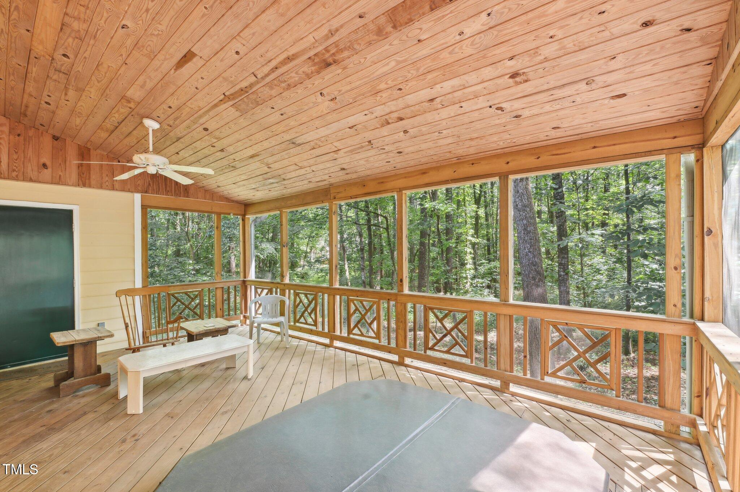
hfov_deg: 104.3
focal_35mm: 14
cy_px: 246
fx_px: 288
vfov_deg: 81.1
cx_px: 370
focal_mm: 14
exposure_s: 1/2.5
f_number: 9
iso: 200
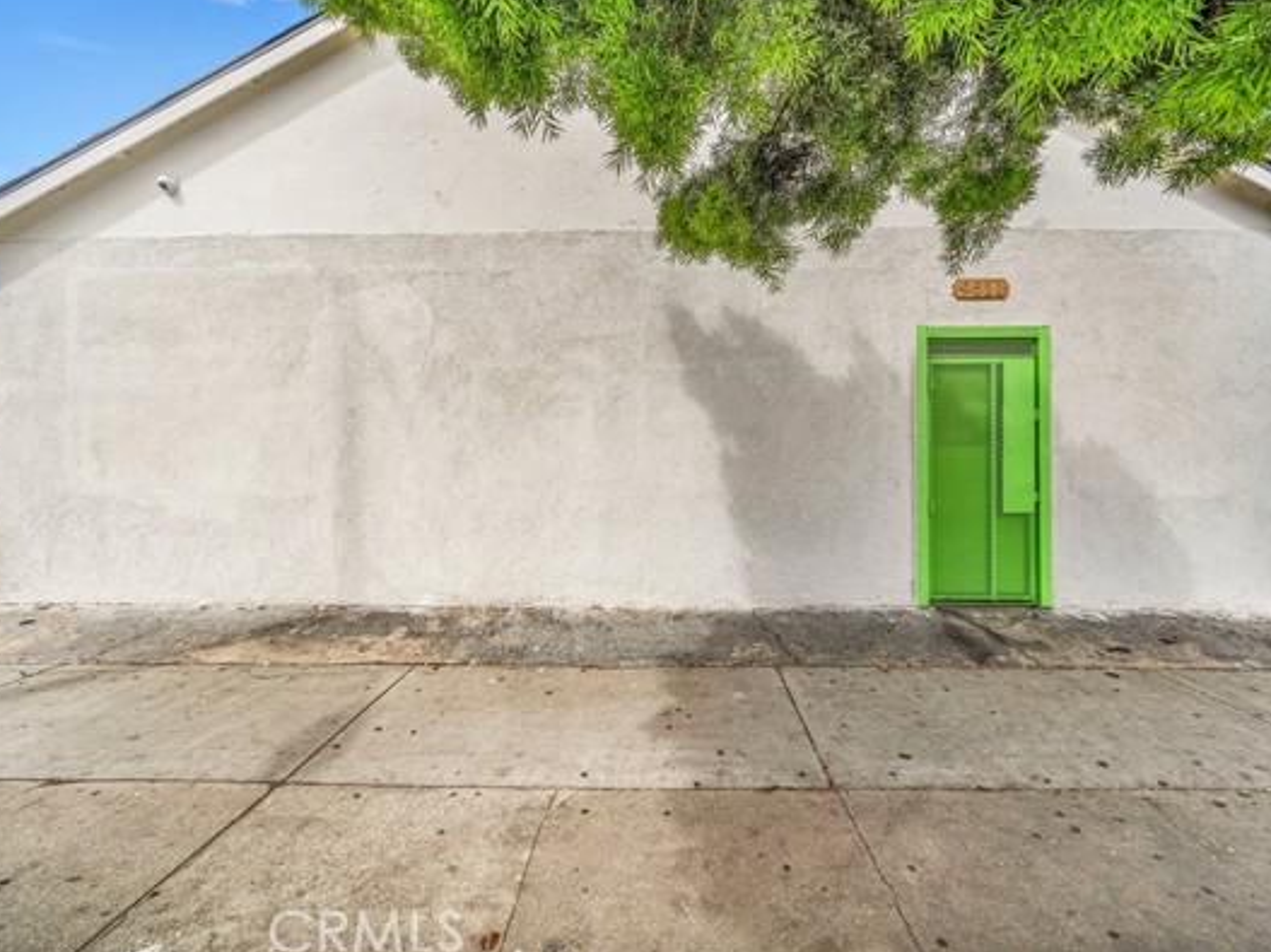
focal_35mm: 14
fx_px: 514
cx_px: 656
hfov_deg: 102.0
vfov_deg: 85.6
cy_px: 453
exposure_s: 1/320
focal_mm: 12
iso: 100
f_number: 8
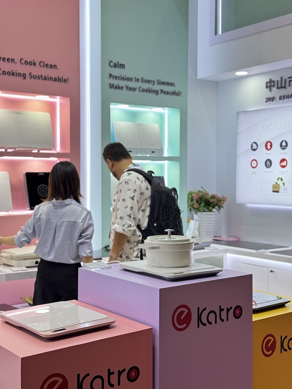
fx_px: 540
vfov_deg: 39.6
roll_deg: -0.5
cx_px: 146
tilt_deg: -1.9
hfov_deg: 30.3
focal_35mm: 48
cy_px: 194
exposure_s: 1/100
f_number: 1.78
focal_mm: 6.76
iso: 80
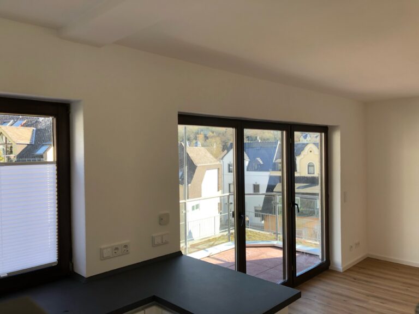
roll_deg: +1.5
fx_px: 339
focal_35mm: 28
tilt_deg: -1.2
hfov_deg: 63.4
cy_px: 157
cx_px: 210
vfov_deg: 49.7
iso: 25
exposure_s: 1/134
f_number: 1.8
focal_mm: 4
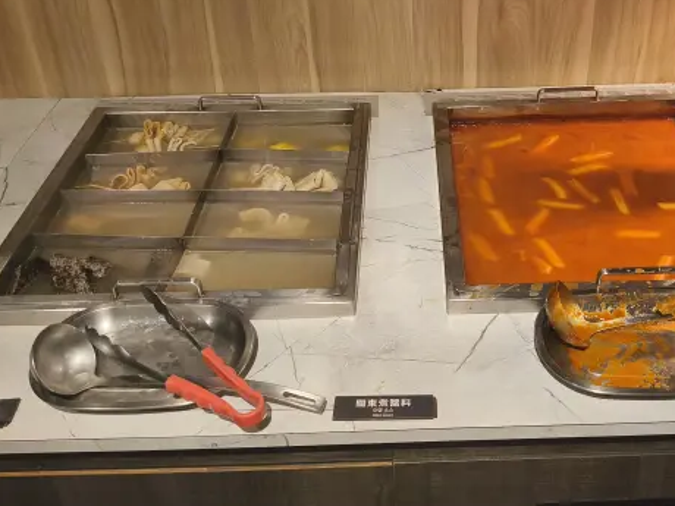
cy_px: 169
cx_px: 414
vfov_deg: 35.6
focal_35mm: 40
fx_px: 780
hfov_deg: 46.5
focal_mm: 6.18
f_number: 1.65
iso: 320
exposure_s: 1/120
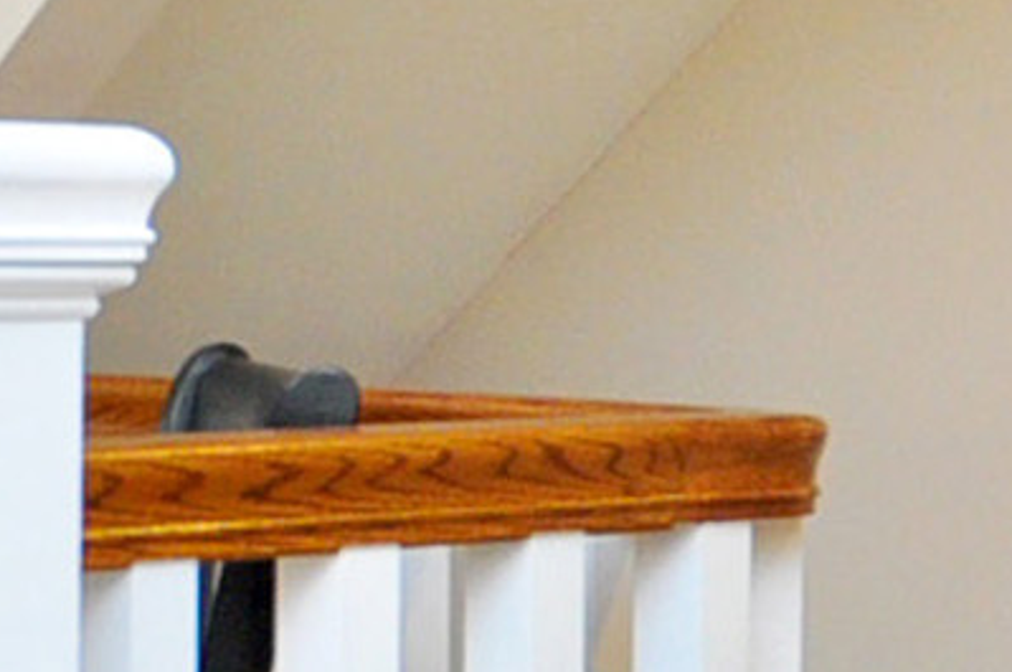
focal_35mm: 109
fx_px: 3060
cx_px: -786
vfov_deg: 12.5
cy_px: 223
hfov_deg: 16.0
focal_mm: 10
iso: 800
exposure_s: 1/100
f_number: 4
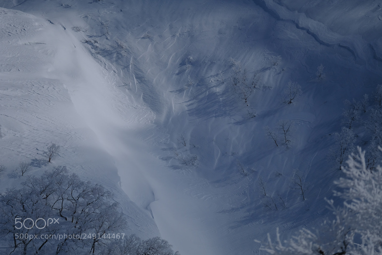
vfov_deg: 6.5
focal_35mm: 210
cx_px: 191
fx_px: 2228
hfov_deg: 9.8
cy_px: 128
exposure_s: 1/28000
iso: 200
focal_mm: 140
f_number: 2.8
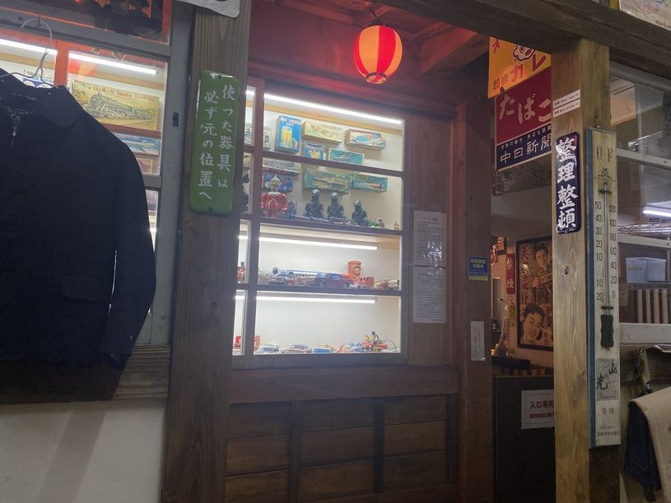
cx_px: 336
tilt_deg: +5.7
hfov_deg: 67.3
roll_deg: -1.9
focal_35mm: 26
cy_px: 252
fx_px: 504
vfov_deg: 53.1
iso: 80
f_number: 1.8
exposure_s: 1/120
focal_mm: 4.25
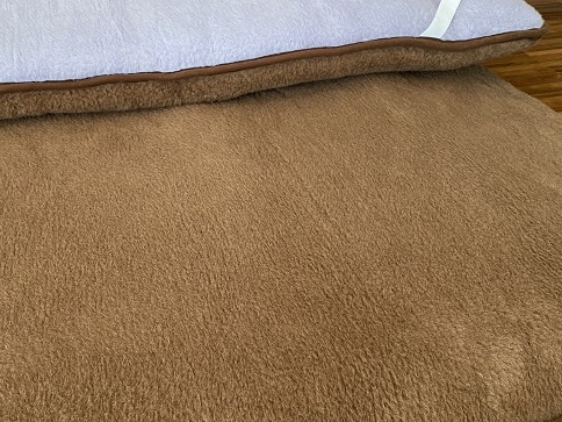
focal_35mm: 43
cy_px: 233
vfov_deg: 33.6
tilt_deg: -33.8
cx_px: 232
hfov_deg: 43.7
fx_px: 698
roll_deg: -0.4
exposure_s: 1/60
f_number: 1.8
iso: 125
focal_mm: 4.25
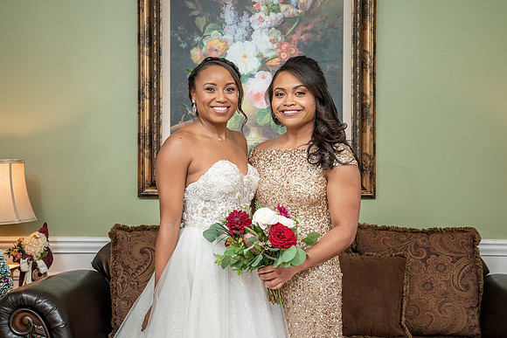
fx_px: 745
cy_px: 173
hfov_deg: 37.6
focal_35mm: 53
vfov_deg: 25.6
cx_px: 251
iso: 2000
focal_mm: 46
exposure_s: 1/250
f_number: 5.6
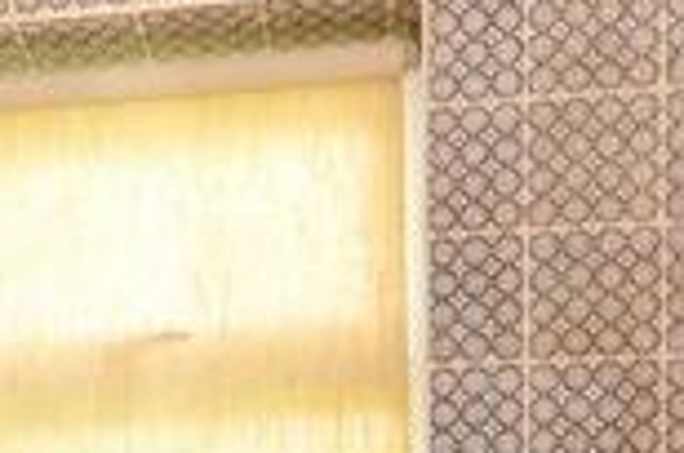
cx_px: 160
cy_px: 775
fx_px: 1213
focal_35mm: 64
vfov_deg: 17.7
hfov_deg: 30.9
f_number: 11
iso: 640
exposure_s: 1/3
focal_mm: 10
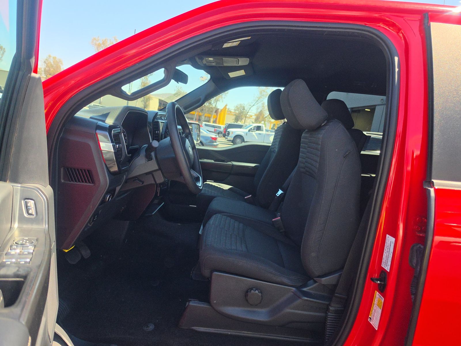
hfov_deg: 73.9
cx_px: 230
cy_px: 173
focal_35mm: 23
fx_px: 306
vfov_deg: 58.9
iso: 63
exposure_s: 1/2127
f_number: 1.4
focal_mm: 6.5
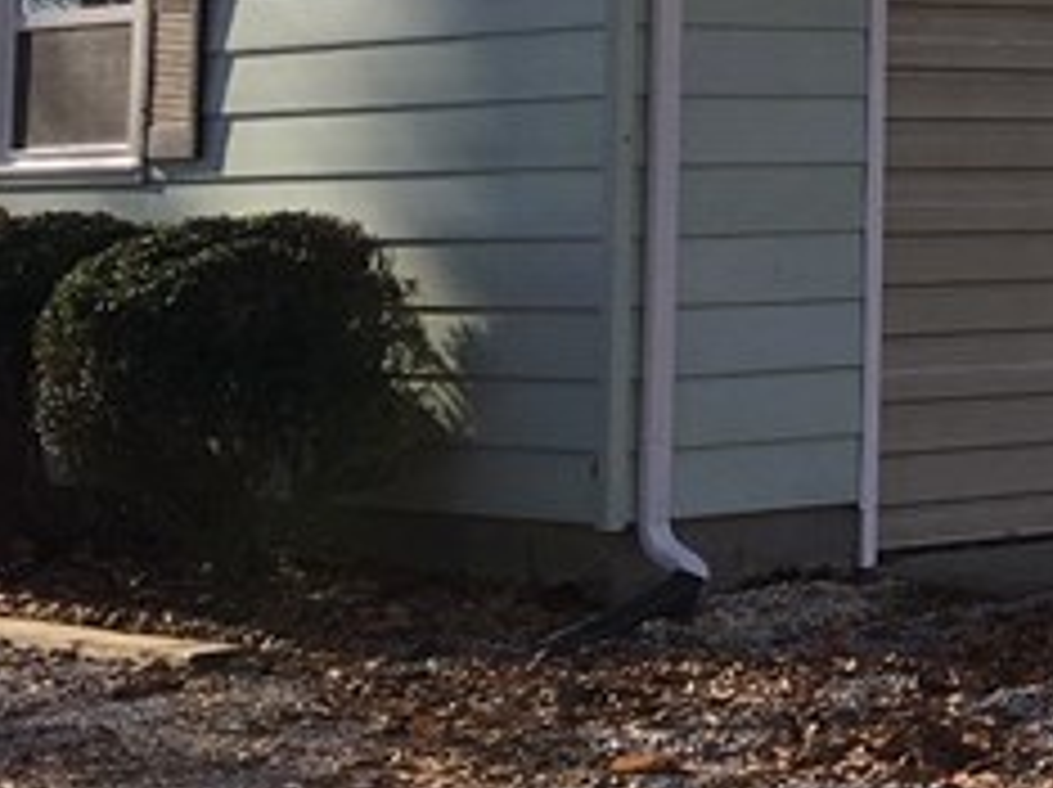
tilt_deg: +5.3
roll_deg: +0.9
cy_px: -122
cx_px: 1854
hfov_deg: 13.9
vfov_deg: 11.5
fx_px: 3859
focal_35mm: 127
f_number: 2.2
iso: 25
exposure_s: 1/530
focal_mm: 4.15
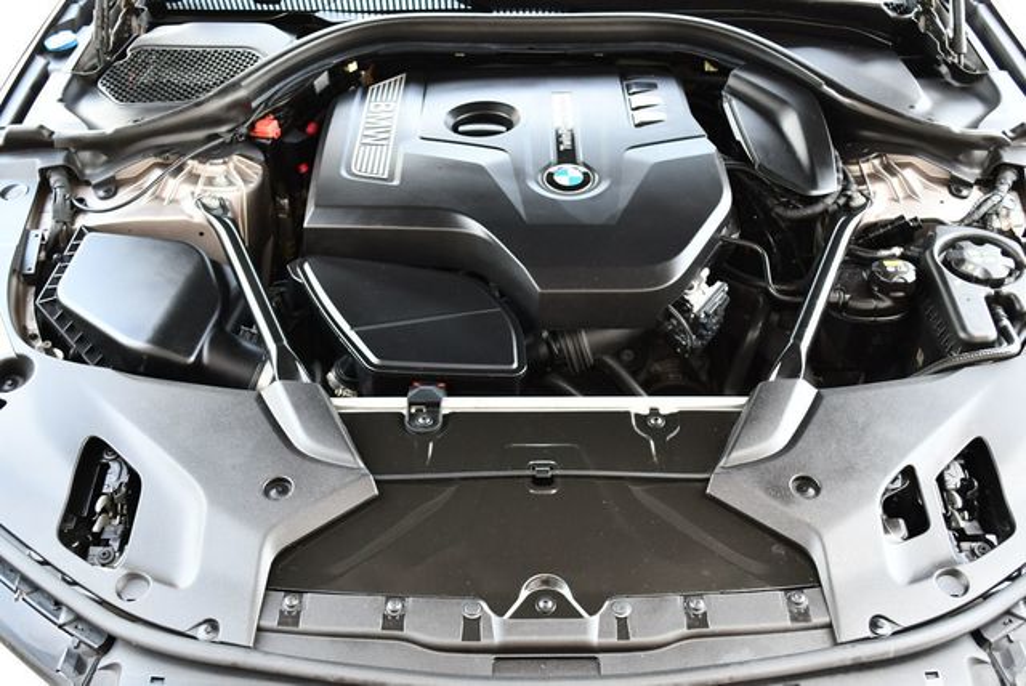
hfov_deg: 53.1
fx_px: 1027
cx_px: 513
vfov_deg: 36.9
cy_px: 343
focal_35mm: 36
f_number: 3.5
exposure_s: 1/160
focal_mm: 18
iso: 800
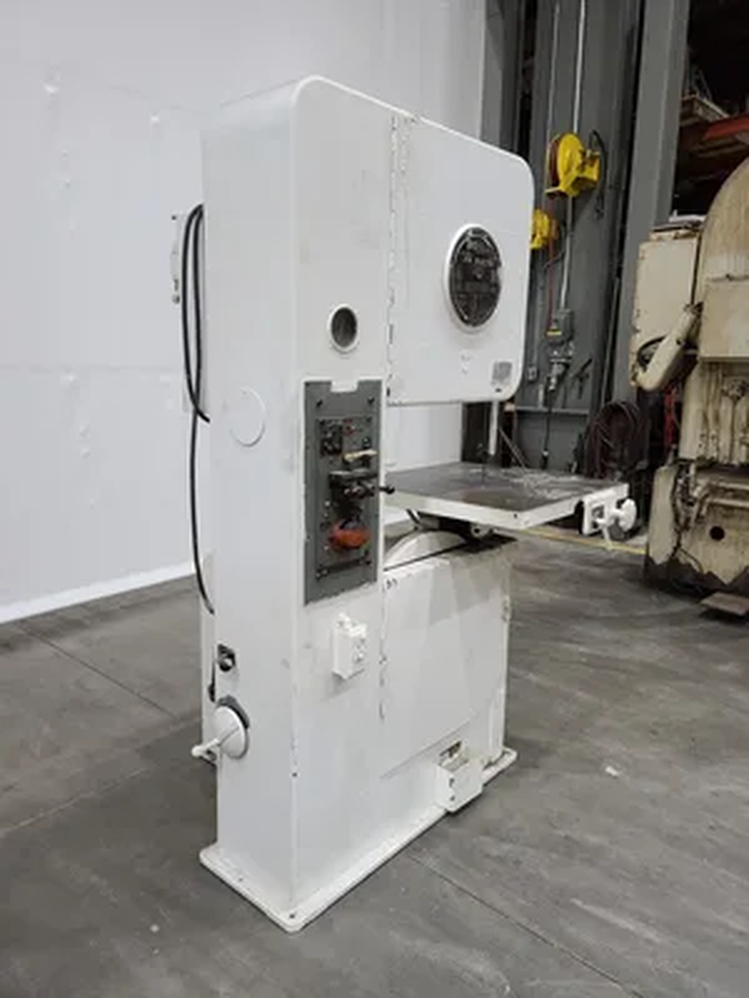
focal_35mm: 25
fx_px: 721
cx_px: 374
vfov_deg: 69.4
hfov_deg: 54.9
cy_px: 499
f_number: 1.8
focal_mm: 7
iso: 200
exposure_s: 1/40
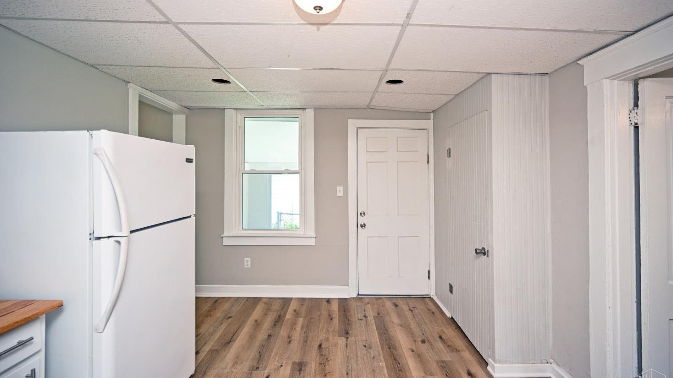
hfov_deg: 103.0
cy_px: 176
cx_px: 340
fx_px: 268
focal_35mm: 15
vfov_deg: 70.4
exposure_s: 1/60
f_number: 4
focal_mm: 14
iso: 250
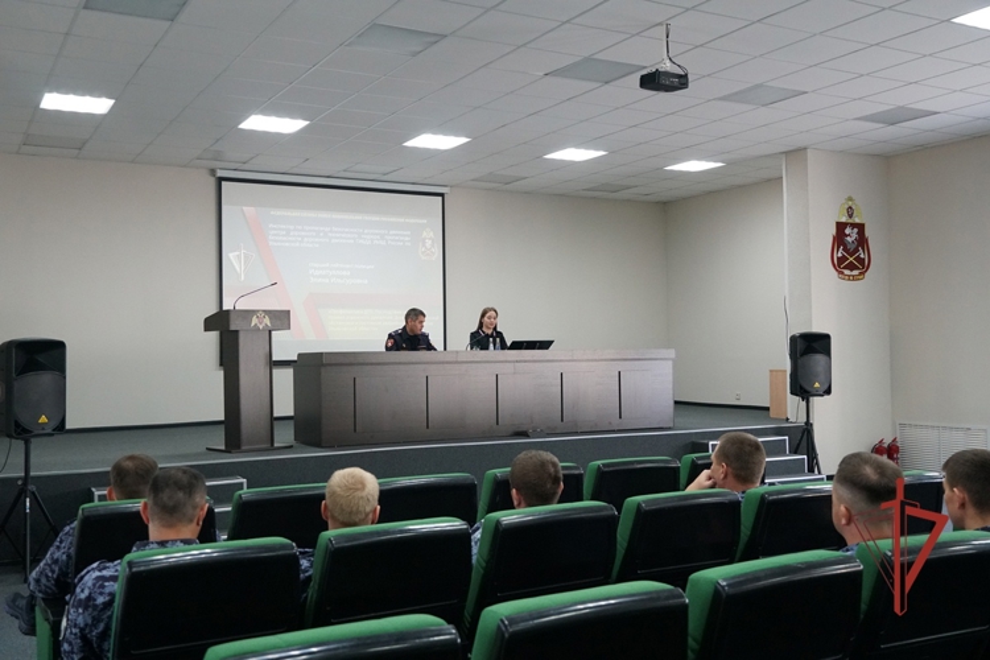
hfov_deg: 53.1
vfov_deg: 36.9
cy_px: 330
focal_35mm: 36
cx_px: 495
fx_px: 990
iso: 2000
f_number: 4
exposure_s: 1/160
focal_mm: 24
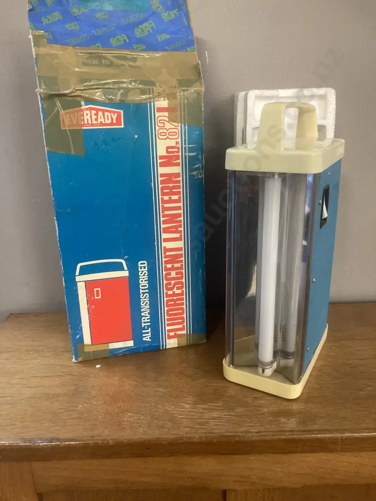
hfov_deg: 49.7
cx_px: 188
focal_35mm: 28
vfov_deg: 63.4
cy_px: 250
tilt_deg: -19.0
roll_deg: +0.3
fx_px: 406
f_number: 1.8
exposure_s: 1/50
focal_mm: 3.99
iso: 250
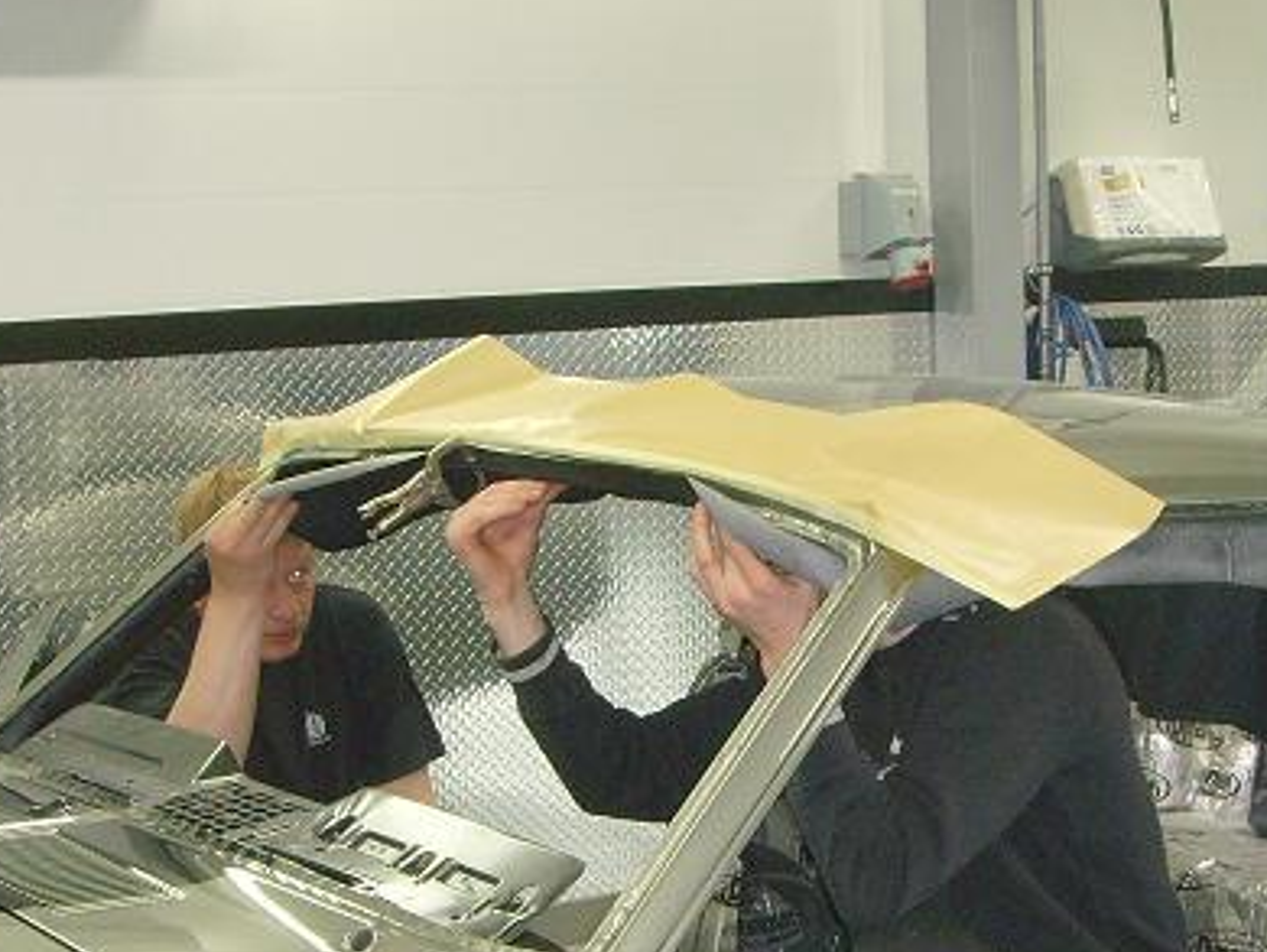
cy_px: 741
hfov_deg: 24.4
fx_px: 2930
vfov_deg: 18.3
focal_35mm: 80
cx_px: 679
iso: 200
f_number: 3.5
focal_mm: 6.6
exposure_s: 1/45
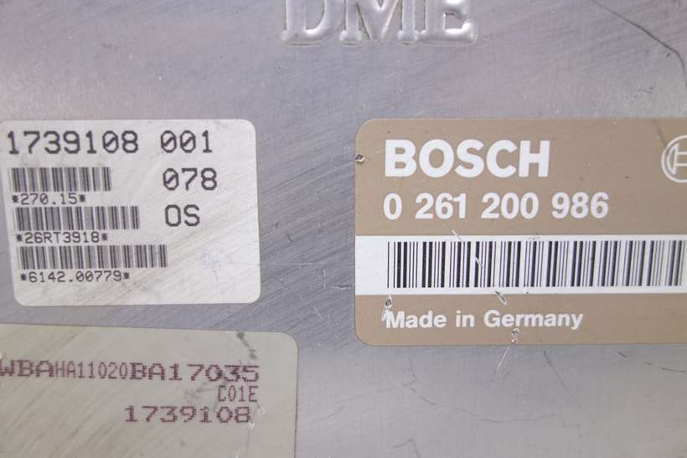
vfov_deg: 46.4
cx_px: 344
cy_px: 229
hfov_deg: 65.5
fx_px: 534
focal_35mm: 28
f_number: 2
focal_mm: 10.4
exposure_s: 1/100
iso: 125
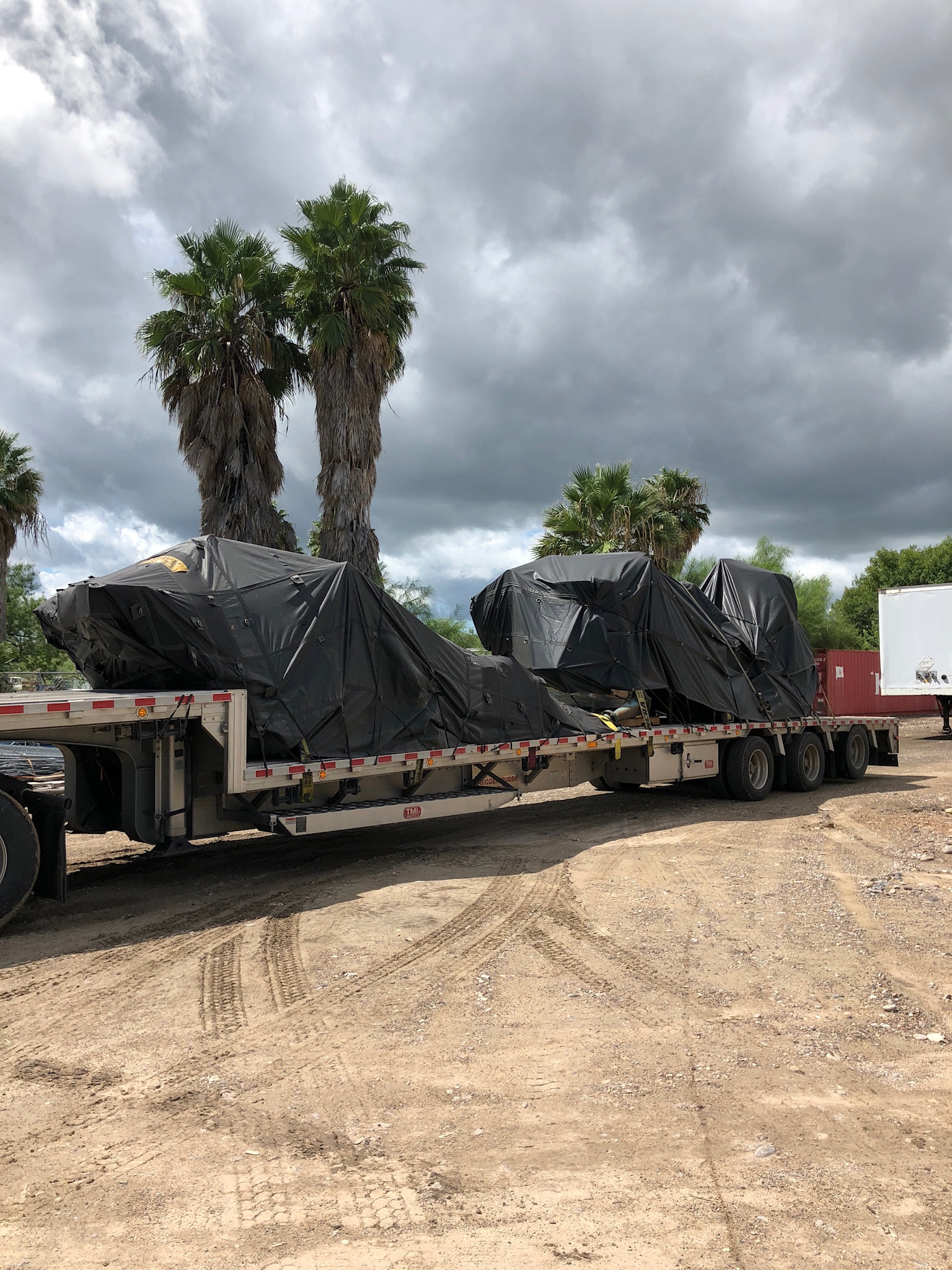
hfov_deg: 49.7
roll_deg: -0.7
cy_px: 635
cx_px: 476
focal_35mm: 28
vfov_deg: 63.4
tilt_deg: +2.7
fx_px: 1027
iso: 20
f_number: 1.8
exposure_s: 1/2667
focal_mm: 4
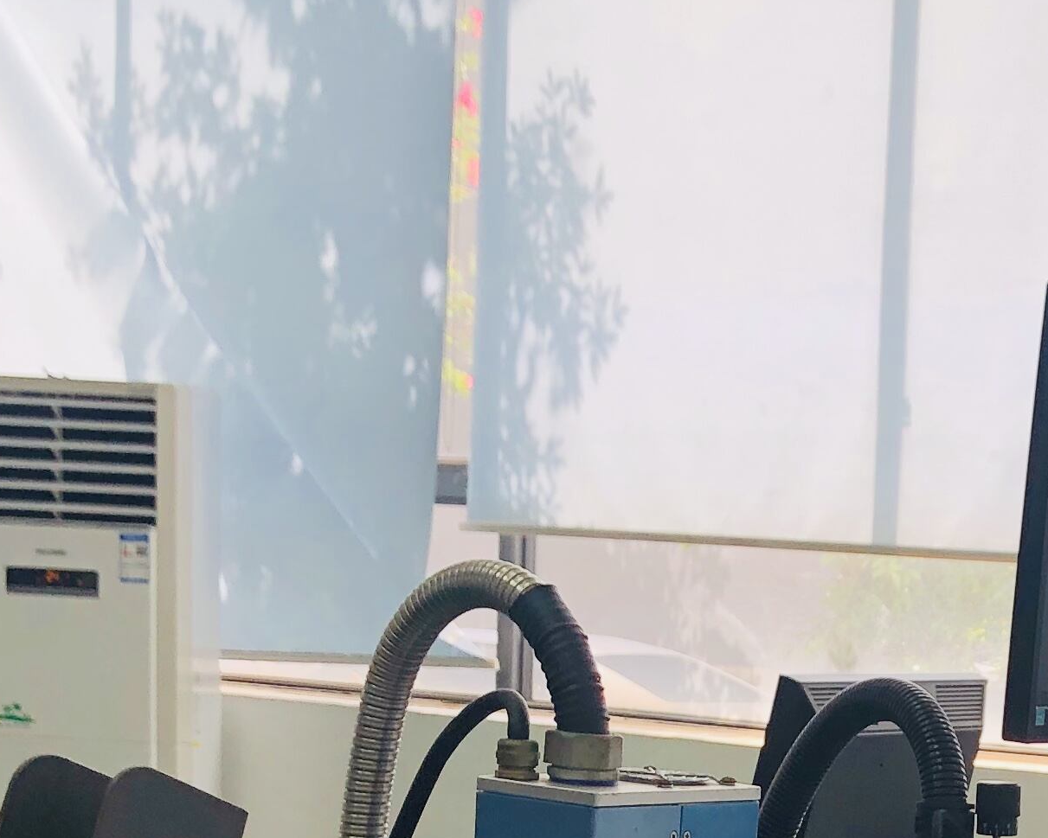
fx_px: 2823
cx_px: 1040
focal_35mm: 91
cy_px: 1050
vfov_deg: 16.1
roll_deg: -2.9
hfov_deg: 20.4
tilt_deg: -8.5
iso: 20
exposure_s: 1/155
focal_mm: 3.99
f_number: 1.8
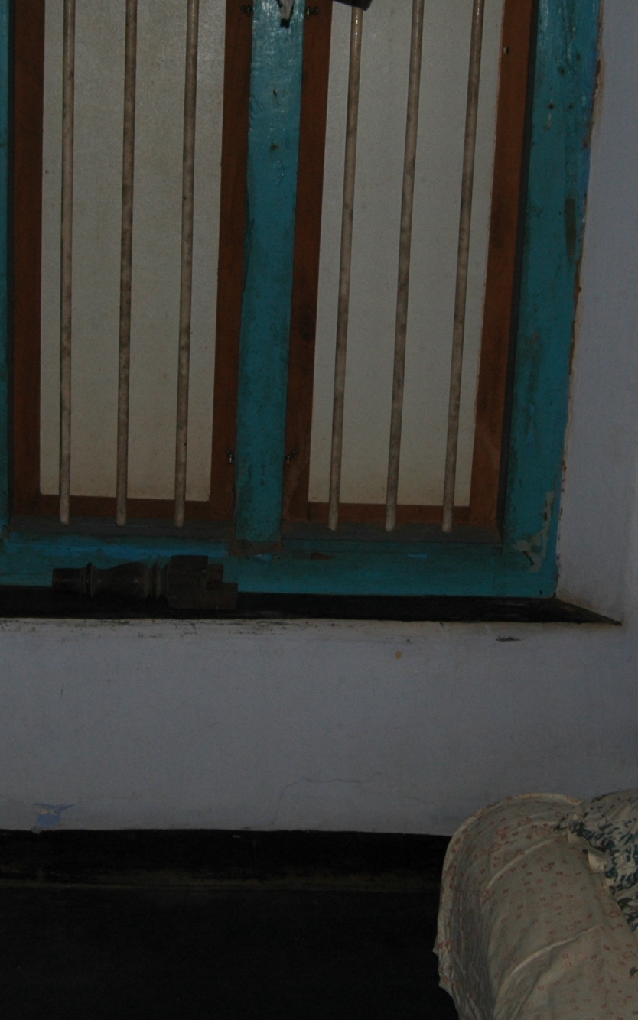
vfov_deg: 32.9
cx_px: 286
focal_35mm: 62
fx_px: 1724
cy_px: 430
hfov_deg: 21.0
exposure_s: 1/80
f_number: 10
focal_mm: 18
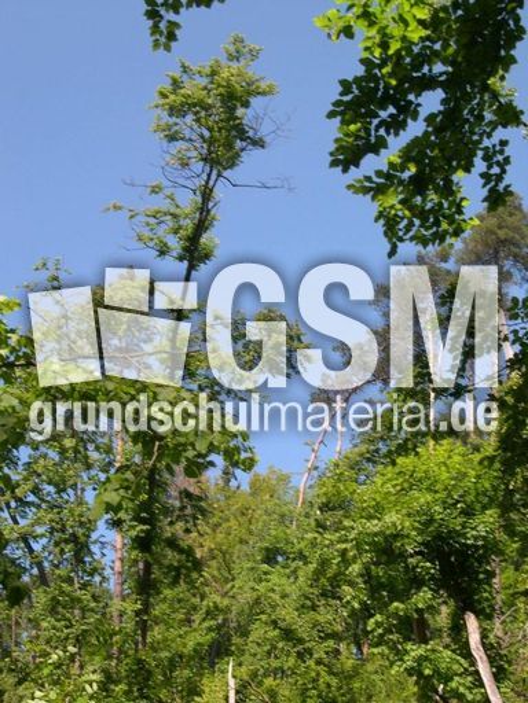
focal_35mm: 52
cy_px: 352
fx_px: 1058
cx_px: 264
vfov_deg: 36.8
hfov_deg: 28.0
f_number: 8.8
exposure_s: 1/85.7
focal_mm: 11.1
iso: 100
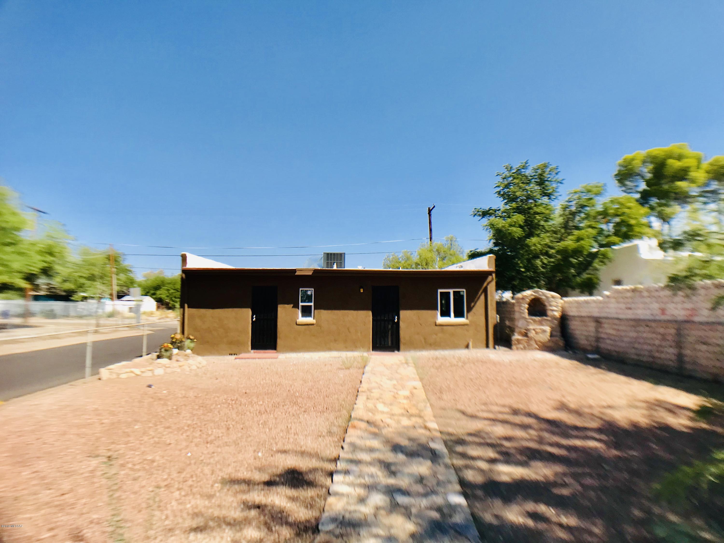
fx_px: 586
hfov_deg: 63.4
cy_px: 272
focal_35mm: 28
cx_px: 362
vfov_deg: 49.7
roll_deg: +0.3
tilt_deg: +7.5
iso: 20
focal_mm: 3.99
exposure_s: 1/2283
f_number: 1.8
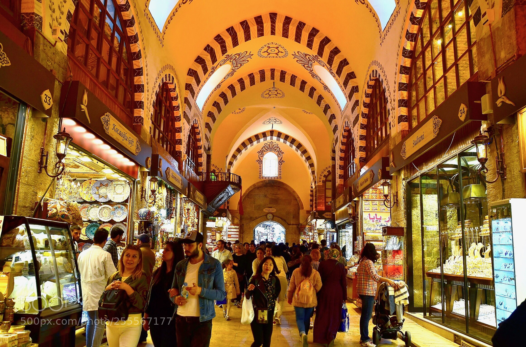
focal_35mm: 27
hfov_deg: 67.5
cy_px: 174
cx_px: 263
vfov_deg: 47.7
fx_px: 393
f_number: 5.6
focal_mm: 18
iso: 140
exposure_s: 1/80
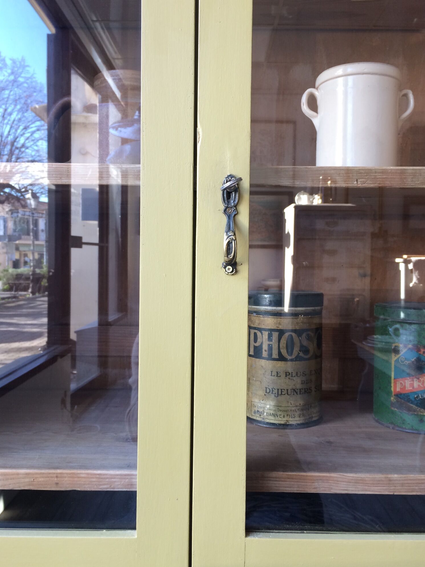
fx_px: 491
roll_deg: +0.5
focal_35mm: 30
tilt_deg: -3.5
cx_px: 214
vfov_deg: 60.0
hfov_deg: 46.8
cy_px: 275
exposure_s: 1/33
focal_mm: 4.15
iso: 32
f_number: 2.2
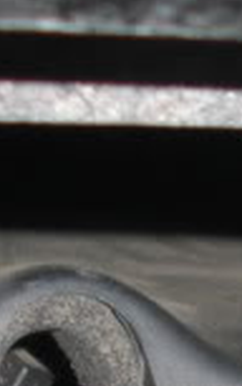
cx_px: 519
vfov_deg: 8.1
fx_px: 2683
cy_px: 525
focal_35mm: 255
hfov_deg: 5.1
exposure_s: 1/60
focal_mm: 6.3
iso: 100
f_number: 2.8
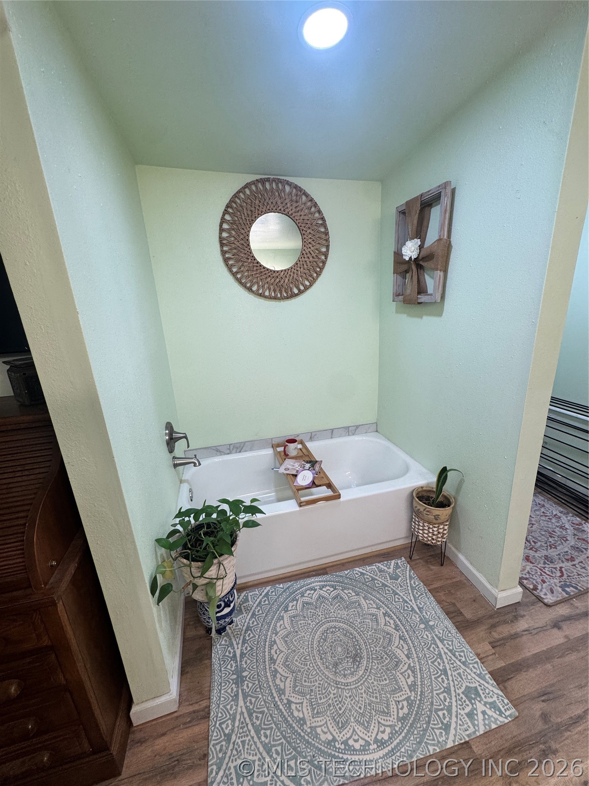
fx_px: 318
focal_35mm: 14
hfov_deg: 85.7
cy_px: 393
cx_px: 294
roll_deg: +4.1
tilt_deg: -15.3
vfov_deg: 102.1
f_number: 2.2
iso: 160
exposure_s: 1/120
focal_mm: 2.22
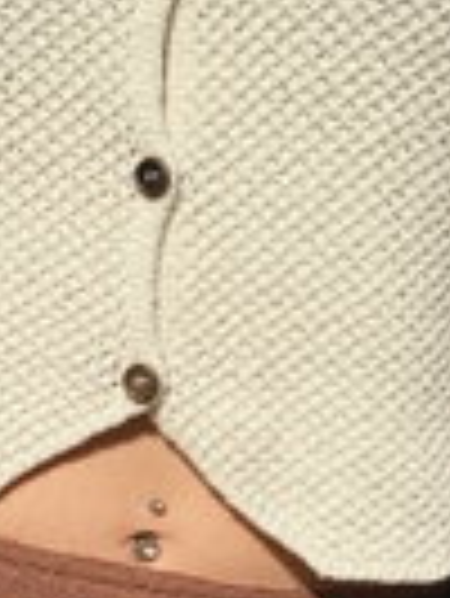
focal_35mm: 104
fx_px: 1800
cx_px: 270
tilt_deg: -14.6
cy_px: 497
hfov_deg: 14.2
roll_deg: -0.8
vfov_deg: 18.7
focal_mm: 5.96
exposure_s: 1/7813
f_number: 1.6
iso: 50
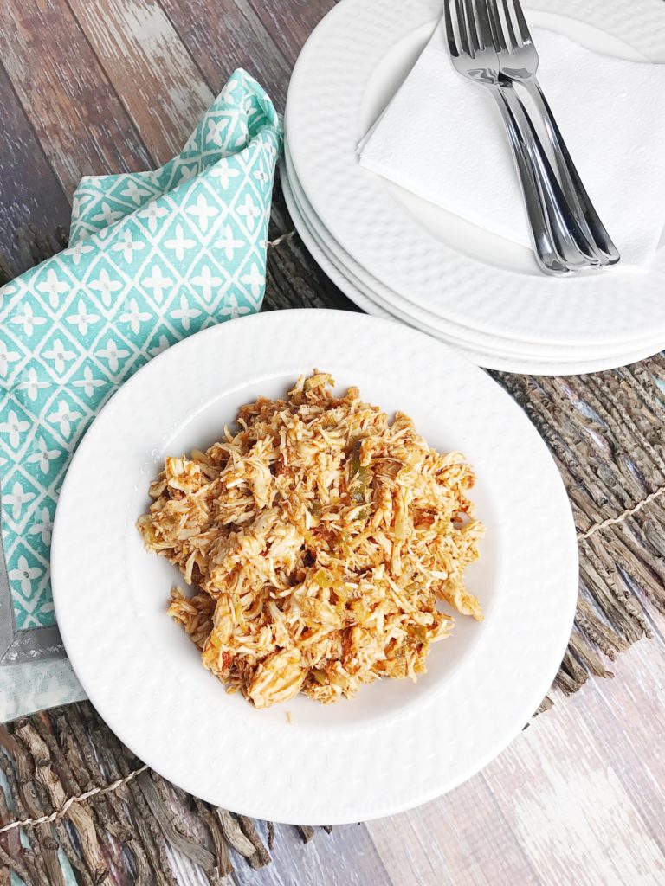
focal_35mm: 28
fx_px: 717
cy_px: 443
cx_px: 332
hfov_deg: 49.7
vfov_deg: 63.4
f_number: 1.8
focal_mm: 3.99
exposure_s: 1/120
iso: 32
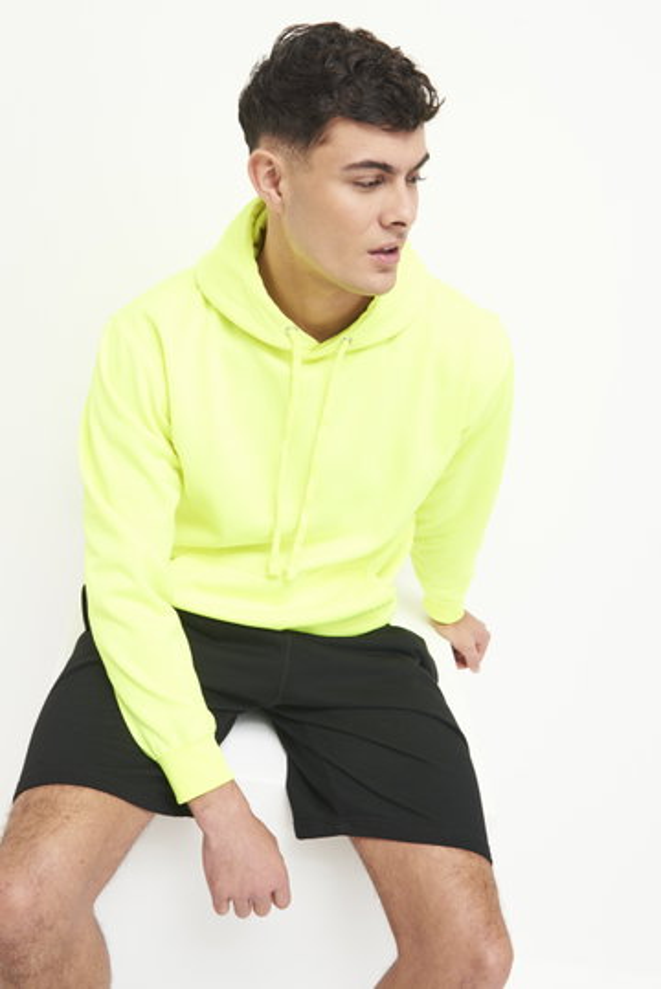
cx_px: 330
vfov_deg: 48.4
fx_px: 1100
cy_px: 494
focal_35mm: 40
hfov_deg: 33.4
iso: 500
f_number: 9
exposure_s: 1/160
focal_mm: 40
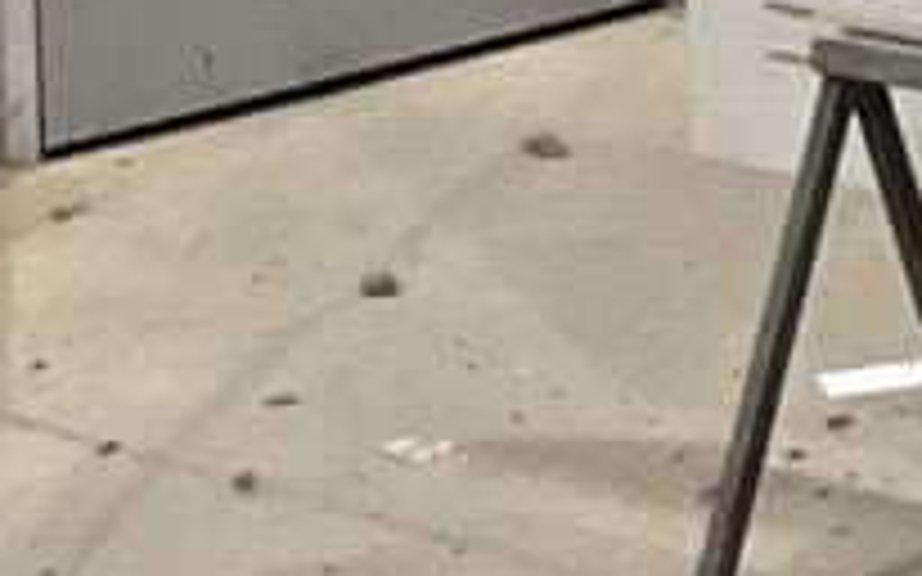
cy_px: -819
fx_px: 4823
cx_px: 2735
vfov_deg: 6.5
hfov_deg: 9.0
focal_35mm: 192
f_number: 1.8
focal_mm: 3
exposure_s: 1/60
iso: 100
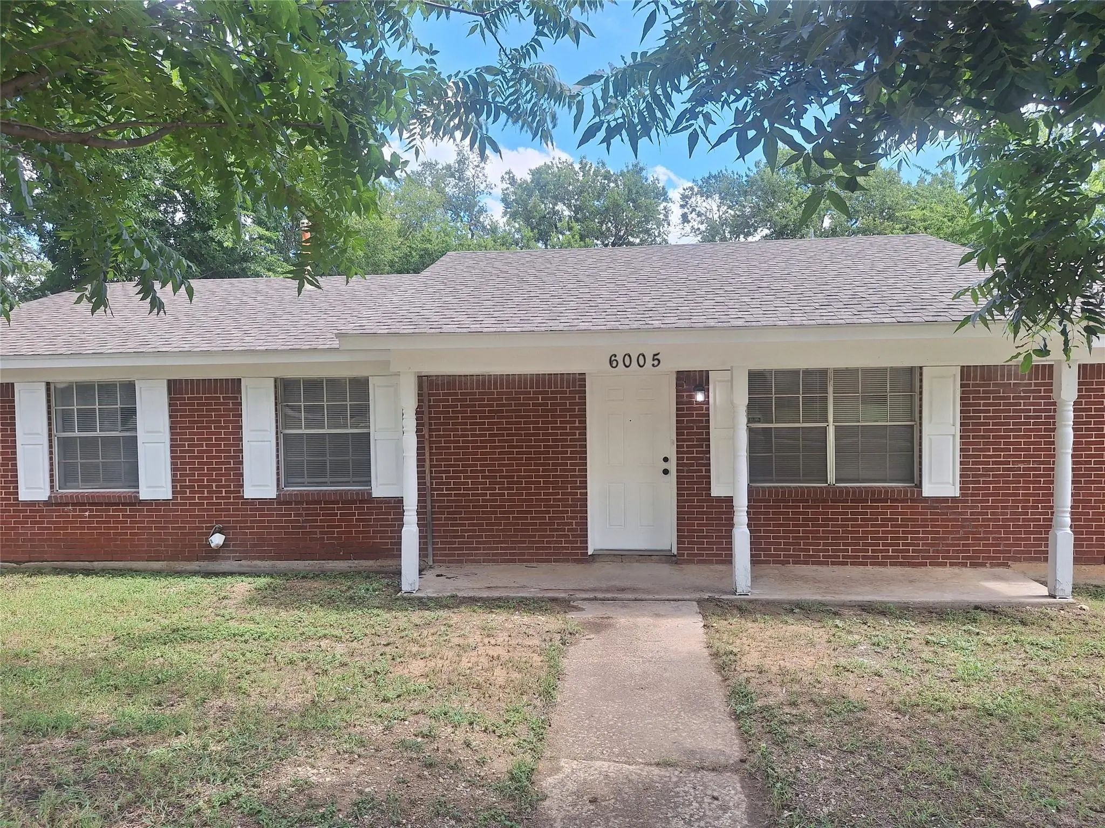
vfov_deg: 58.9
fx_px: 734
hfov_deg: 73.9
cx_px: 552
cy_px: 414
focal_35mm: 23
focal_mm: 5.54
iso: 40
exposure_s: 1/809
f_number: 1.8
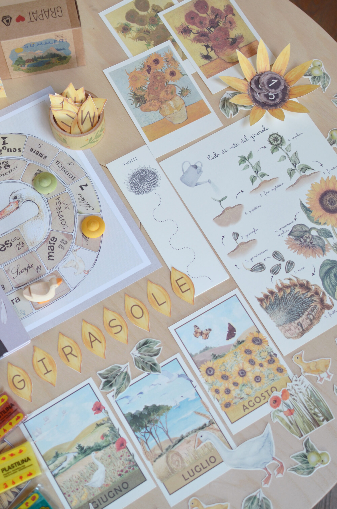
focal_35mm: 52
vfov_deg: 37.9
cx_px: 168
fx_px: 740
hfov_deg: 25.6
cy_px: 254
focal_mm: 35
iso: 400
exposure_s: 1/100
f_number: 1.8
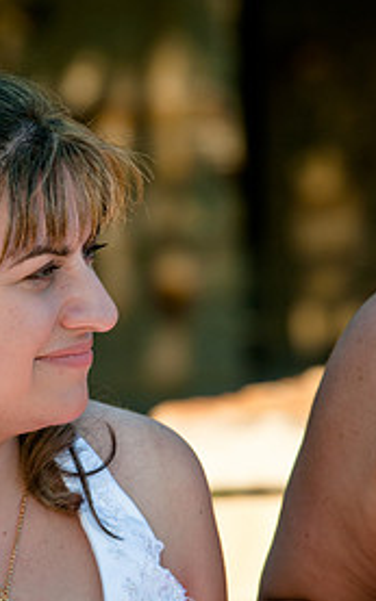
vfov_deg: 4.2
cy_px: 360
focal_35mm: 497
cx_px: 79
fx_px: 8153
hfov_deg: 2.6
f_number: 7.1
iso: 200
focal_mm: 200
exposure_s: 1/200
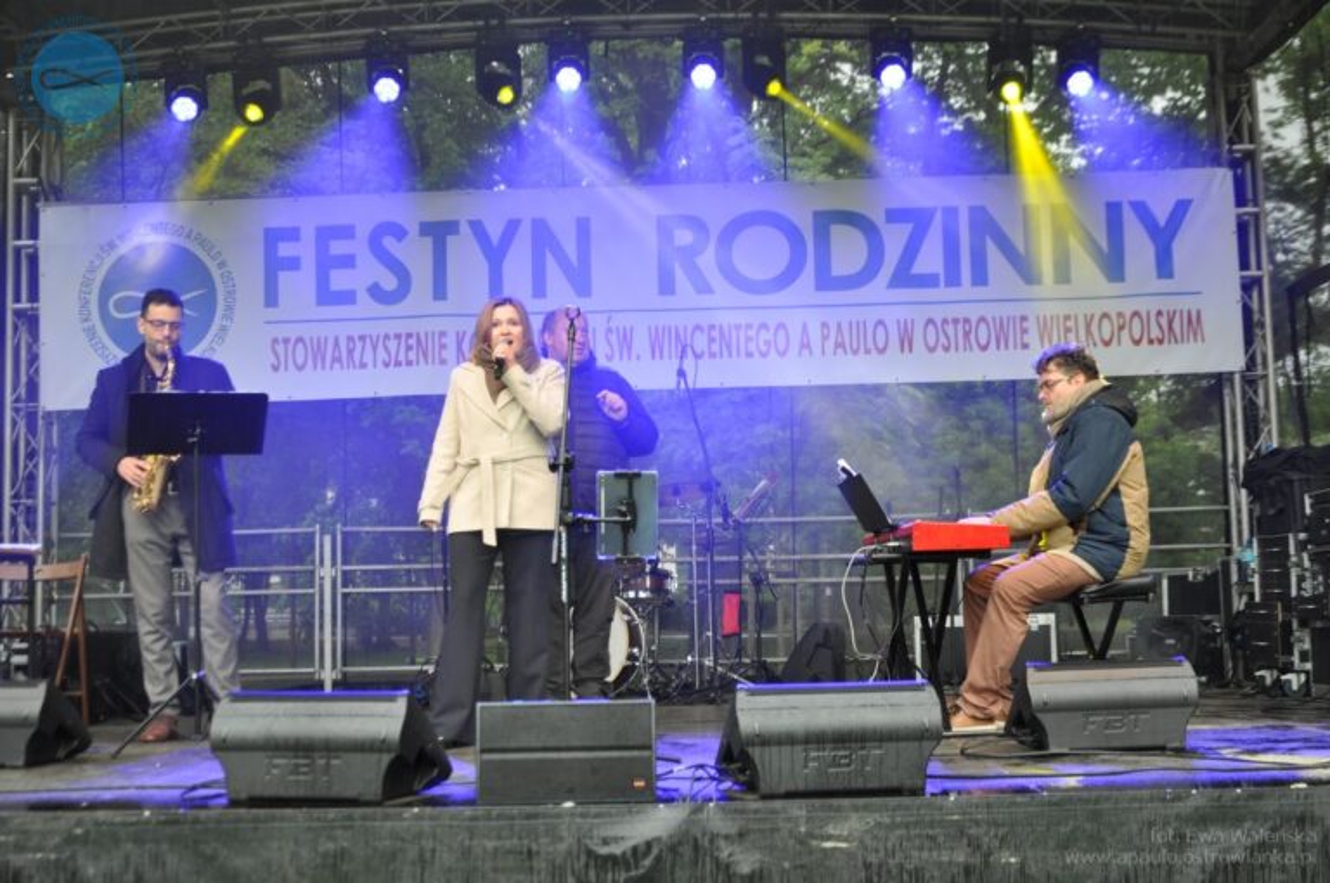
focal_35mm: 48
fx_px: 1771
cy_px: 442
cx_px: 665
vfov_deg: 28.0
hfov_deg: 41.2
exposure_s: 1/80
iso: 400
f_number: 4.5
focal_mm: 32
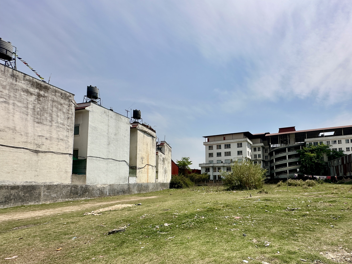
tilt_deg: +7.0
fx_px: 193
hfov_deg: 82.7
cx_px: 225
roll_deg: +2.3
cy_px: 165
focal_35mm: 19
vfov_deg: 67.6
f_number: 2.2
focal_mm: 2.22
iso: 40
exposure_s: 1/3040
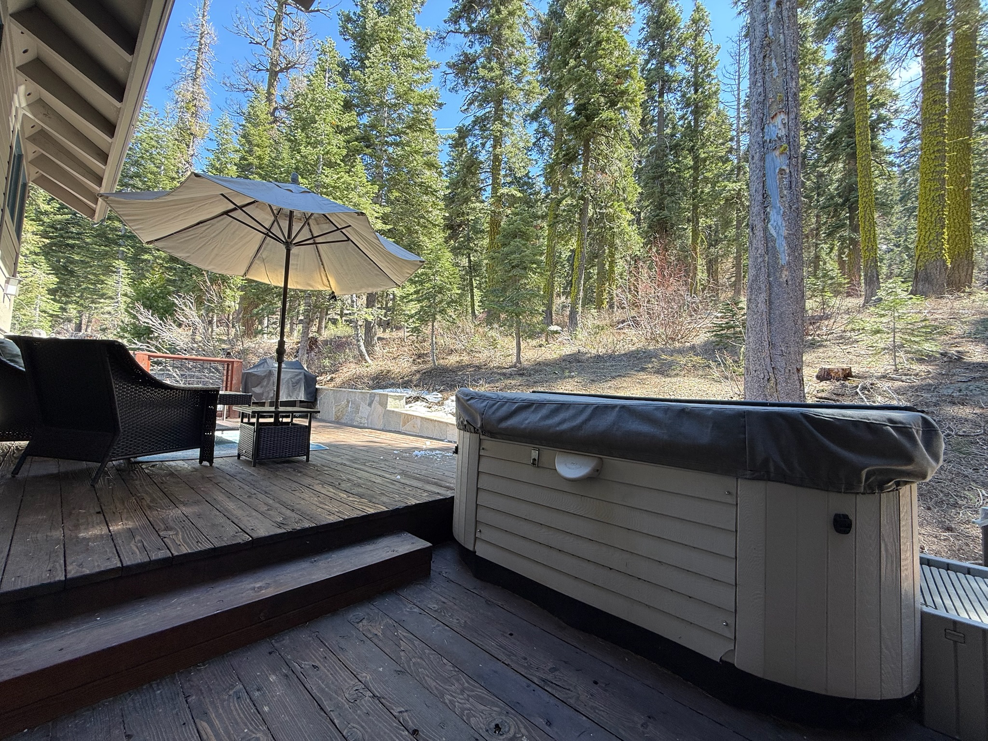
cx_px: 494
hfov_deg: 102.1
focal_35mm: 14
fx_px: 400
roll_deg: -2.5
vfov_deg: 85.7
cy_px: 370
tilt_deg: +2.7
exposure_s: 1/113
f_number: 2.2
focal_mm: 2.22
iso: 50
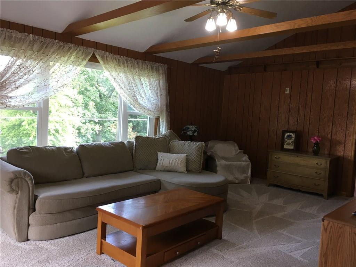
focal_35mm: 29
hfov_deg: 61.7
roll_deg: -3.0
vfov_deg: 48.2
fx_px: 298
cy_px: 134
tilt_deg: -5.2
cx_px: 178
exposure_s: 1/30
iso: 50
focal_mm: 4.15
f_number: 2.2
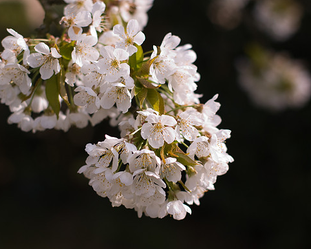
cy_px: 125
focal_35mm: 85
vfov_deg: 18.1
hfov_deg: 22.5
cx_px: 155
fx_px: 783
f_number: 9.5
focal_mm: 50
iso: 140
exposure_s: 1/1500
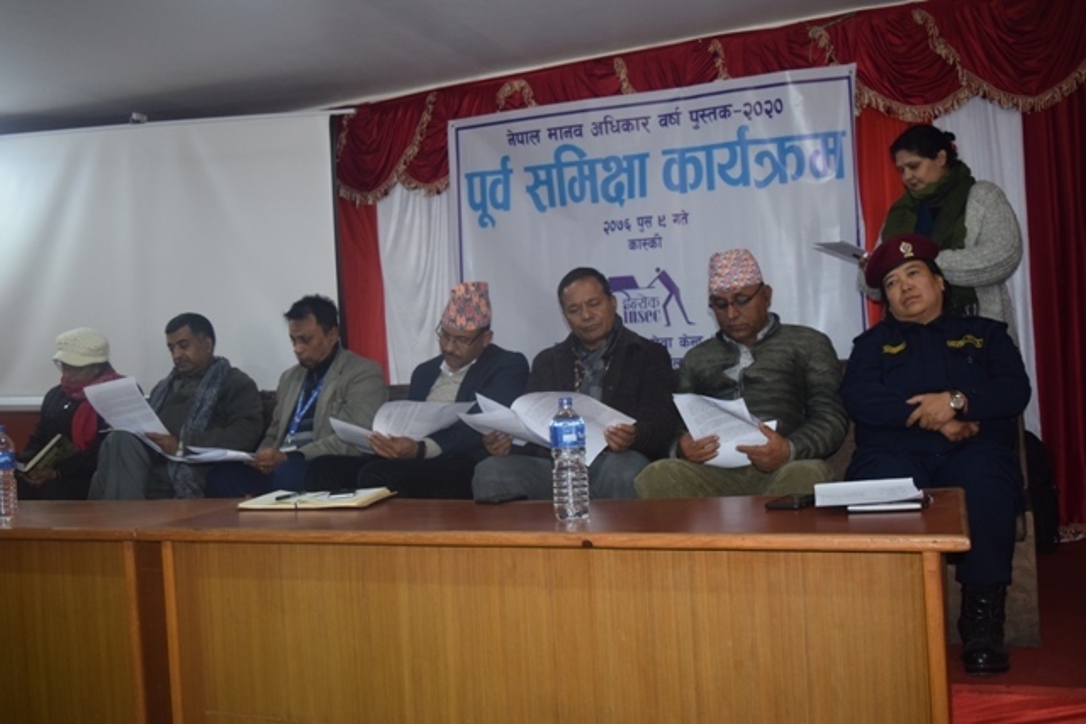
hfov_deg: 55.1
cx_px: 543
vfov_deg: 38.4
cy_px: 362
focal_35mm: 34
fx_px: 1041
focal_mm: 23
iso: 1100
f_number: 3.8
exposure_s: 1/60
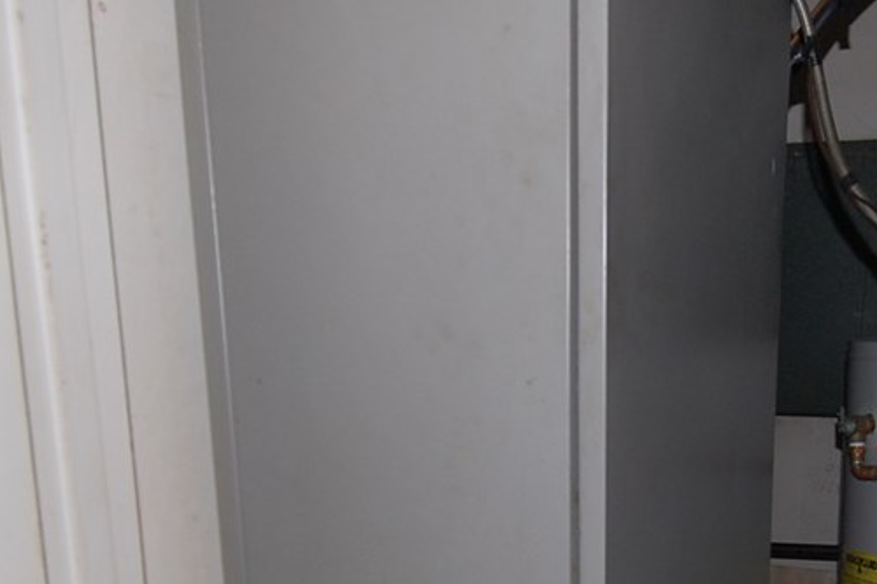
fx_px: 2240
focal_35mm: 92
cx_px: 598
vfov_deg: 14.5
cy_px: 628
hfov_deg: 22.0
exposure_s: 1/60
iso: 400
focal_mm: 24
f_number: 4
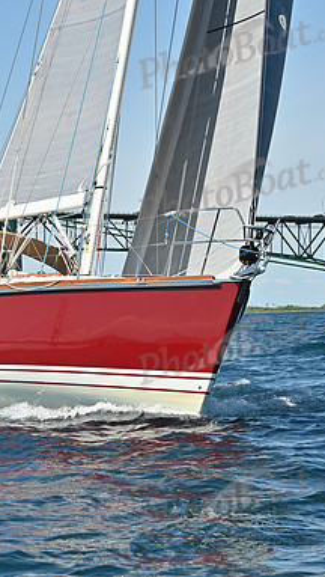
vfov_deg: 16.5
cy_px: 288
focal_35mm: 130
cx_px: 62
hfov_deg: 9.3
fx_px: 1988
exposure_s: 1/1000
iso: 320
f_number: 9
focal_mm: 82
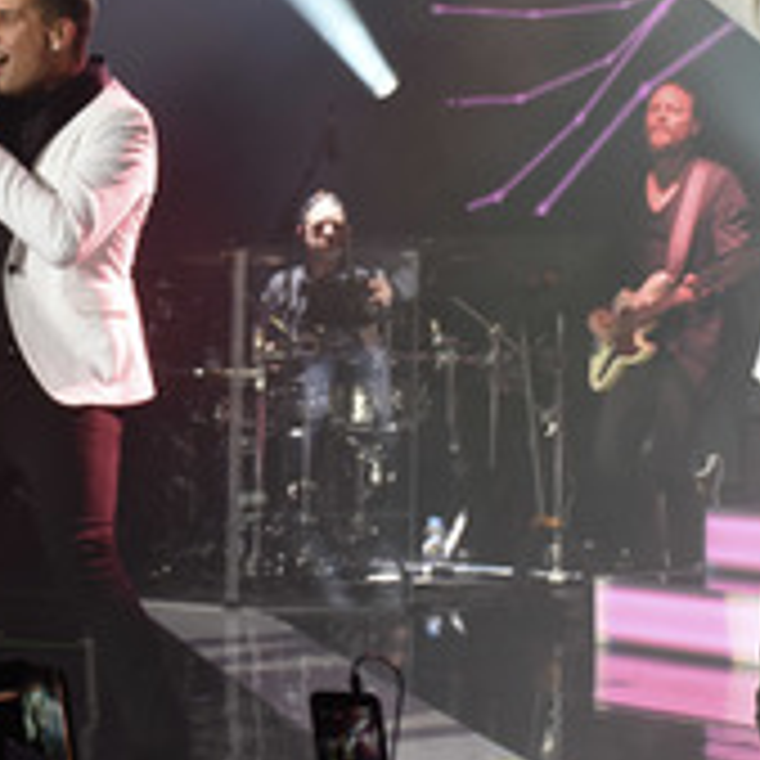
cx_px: 299
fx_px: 2959
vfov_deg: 14.6
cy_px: 216
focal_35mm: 119
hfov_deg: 14.6
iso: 1000
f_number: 5.6
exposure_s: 1/160
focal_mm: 35
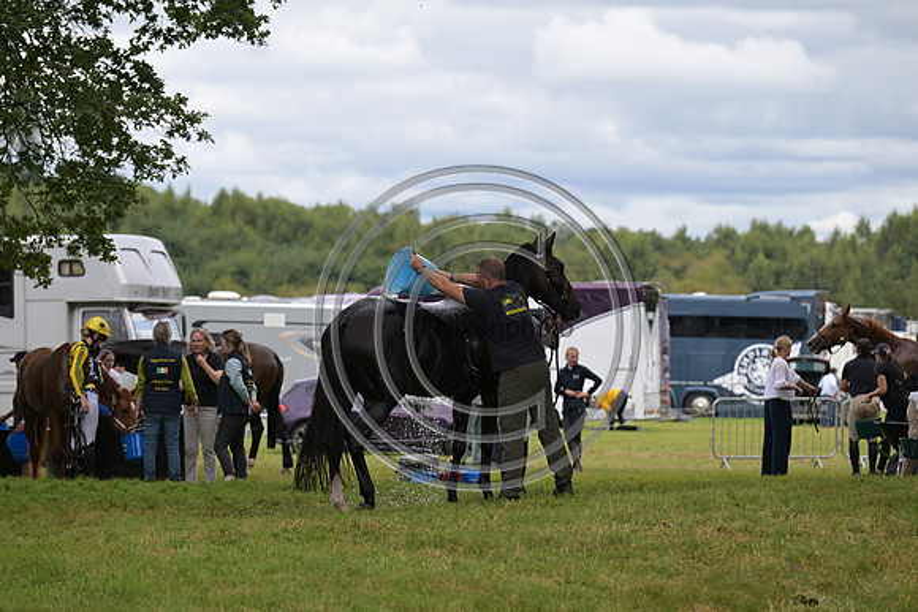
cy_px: 306
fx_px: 5101
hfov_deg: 10.3
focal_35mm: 200
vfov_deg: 6.9
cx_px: 459
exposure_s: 1/1250
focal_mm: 200
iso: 640
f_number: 5.6
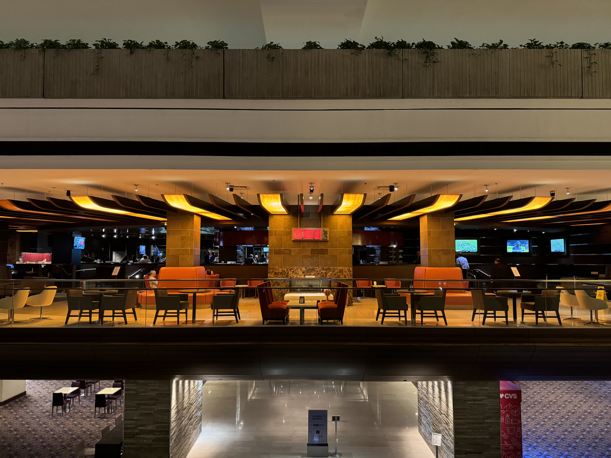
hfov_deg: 71.6
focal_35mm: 24
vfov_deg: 56.8
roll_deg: -0.3
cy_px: 229
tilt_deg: +3.4
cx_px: 306
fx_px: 424
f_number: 1.78
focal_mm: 6.76
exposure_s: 1/40
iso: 800
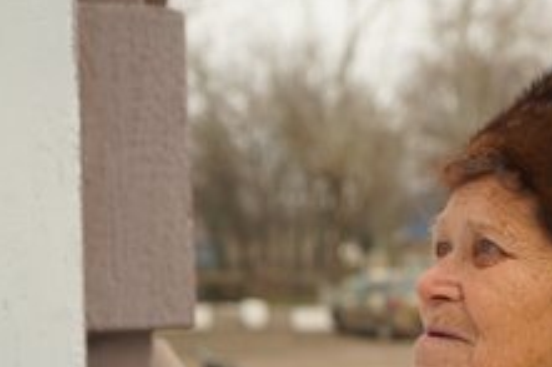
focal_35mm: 87
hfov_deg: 22.9
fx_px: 1333
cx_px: 487
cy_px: 281
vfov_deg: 15.6
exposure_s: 1/160
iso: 160
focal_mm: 48
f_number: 4
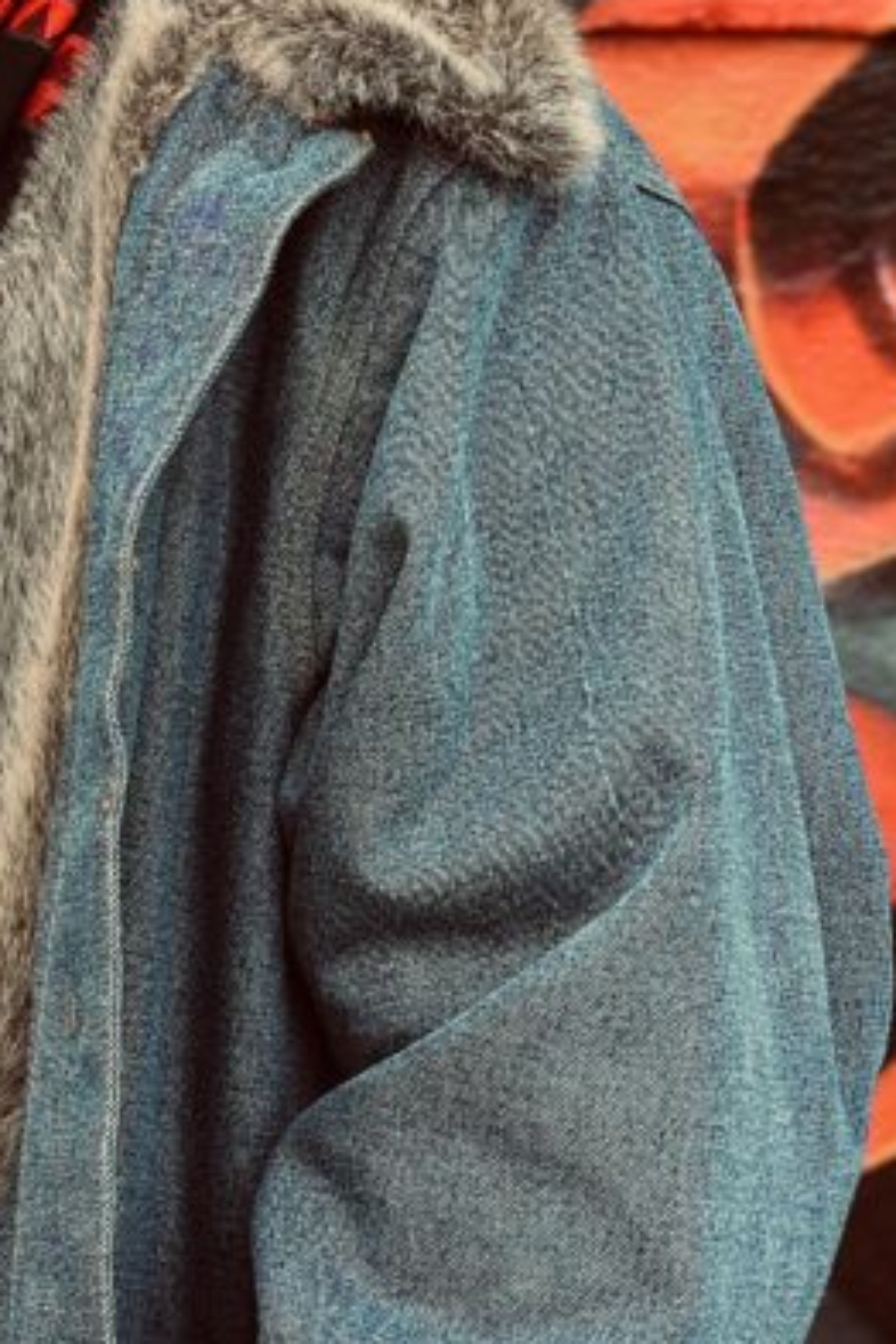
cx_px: -48
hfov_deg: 10.4
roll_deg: -0.5
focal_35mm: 130
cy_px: -133
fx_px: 4853
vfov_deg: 15.4
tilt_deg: +0.7
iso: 80
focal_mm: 6.86
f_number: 1.78
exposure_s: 1/460
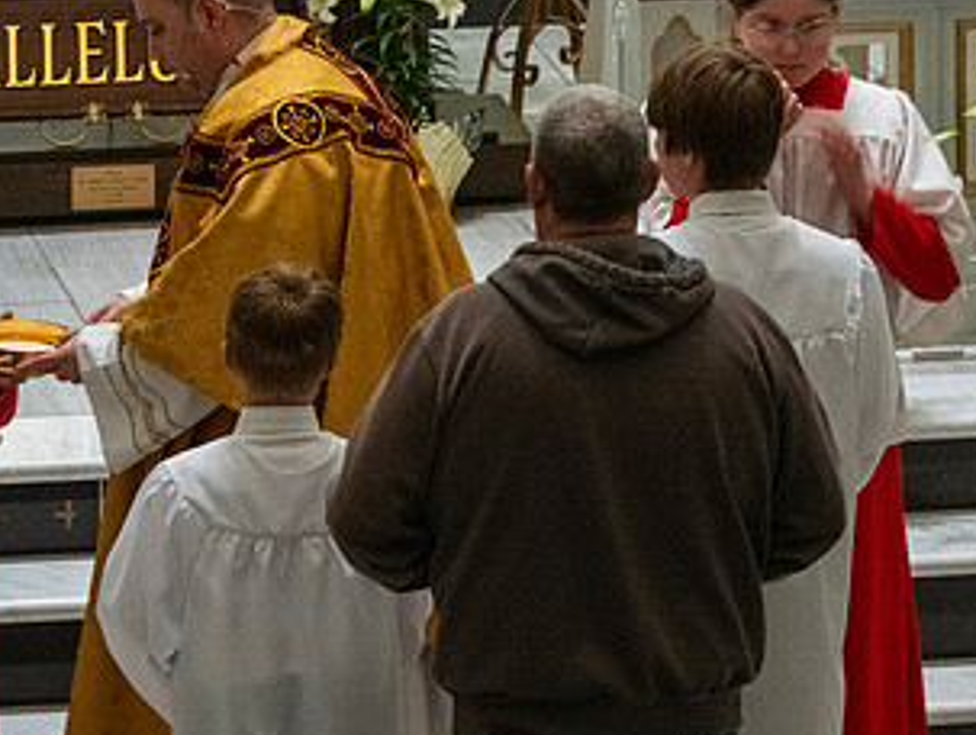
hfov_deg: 5.0
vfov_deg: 3.8
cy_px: 455
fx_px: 11207
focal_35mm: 397
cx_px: 667
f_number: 9
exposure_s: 1/60
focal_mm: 200
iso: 5000
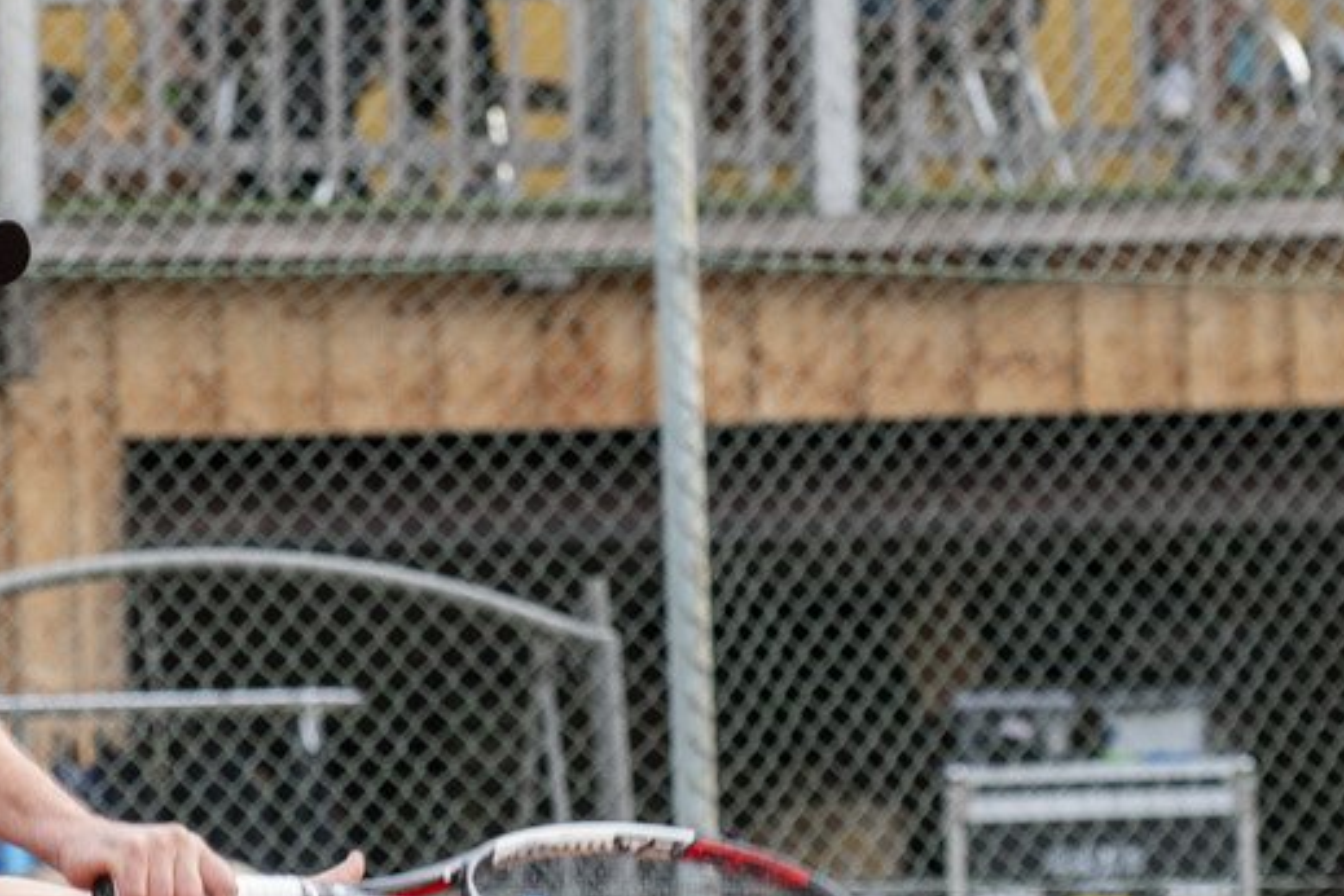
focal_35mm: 366
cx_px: 614
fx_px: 13663
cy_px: 475
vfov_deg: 3.8
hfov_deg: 5.6
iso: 800
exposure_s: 1/500
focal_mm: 95
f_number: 4
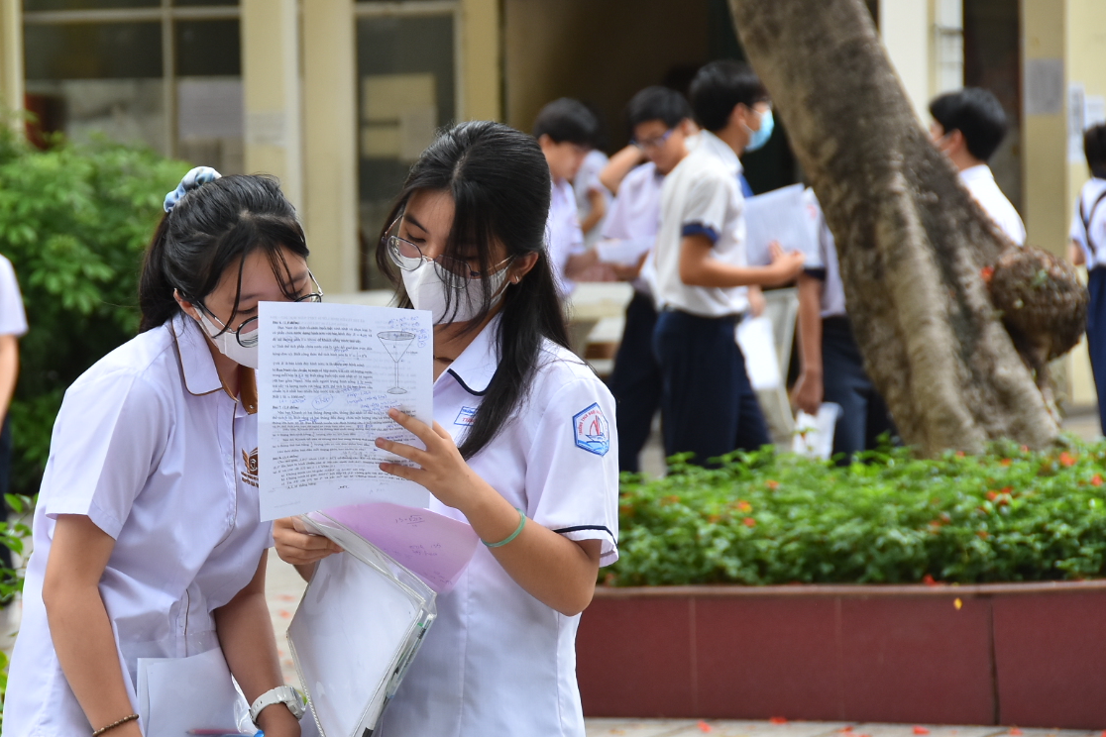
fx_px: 7026
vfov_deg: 6.0
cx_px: 348
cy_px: 339
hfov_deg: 9.0
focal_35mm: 229
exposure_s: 1/200
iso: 400
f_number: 7.1
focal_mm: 105
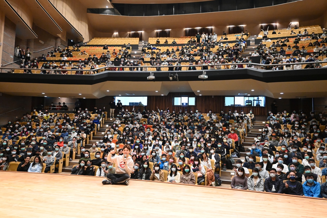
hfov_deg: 64.6
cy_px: 109
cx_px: 164
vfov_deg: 45.7
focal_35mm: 28
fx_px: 259
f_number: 3.8
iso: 3200
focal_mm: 19
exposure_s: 1/100
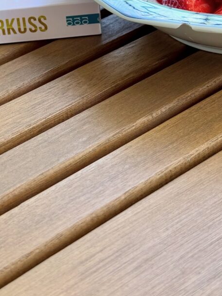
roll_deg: +7.4
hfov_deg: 18.1
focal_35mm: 81
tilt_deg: -30.1
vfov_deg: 23.7
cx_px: 54
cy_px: 57
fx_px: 693
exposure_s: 1/245
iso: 64
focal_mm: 6.76
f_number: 1.78
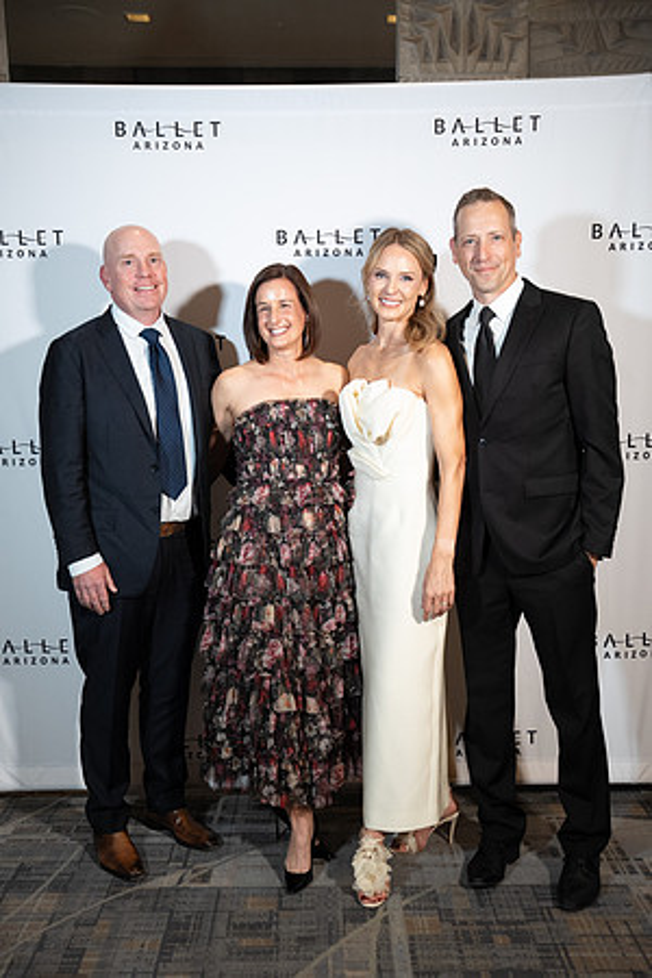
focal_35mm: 40
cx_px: 326
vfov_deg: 48.2
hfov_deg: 33.2
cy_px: 489
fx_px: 1092
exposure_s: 1/200
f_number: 2.8
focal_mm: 40.2
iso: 1600
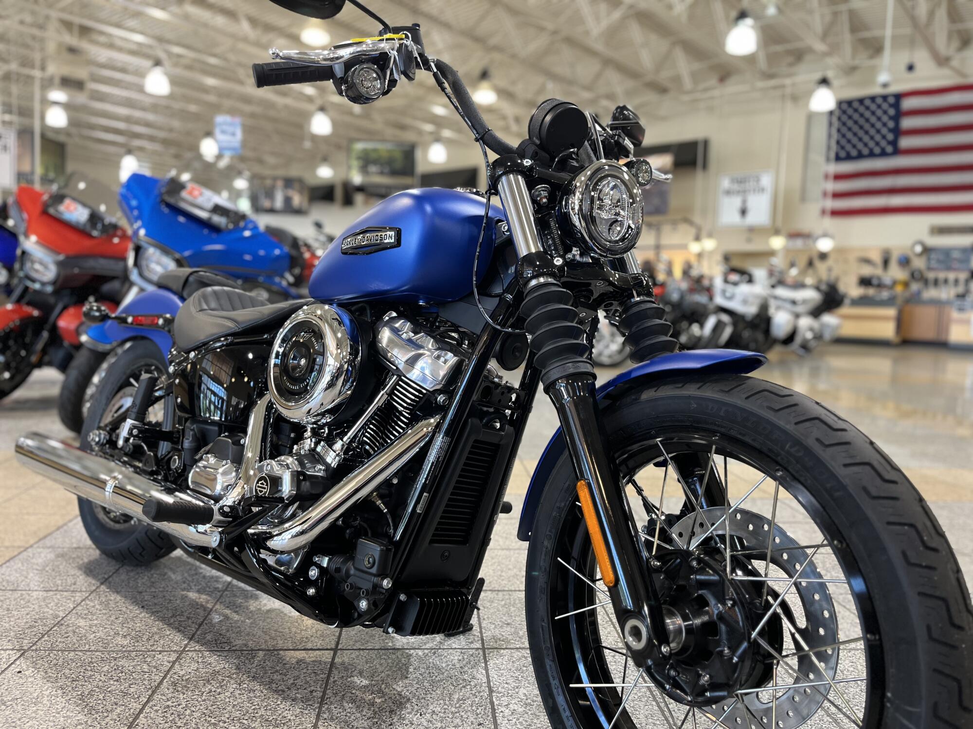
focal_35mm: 26
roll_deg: -2.3
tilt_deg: -5.7
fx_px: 731
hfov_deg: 67.3
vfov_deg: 53.1
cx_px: 486
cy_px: 364
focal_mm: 5.1
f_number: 1.6
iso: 125
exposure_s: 1/60
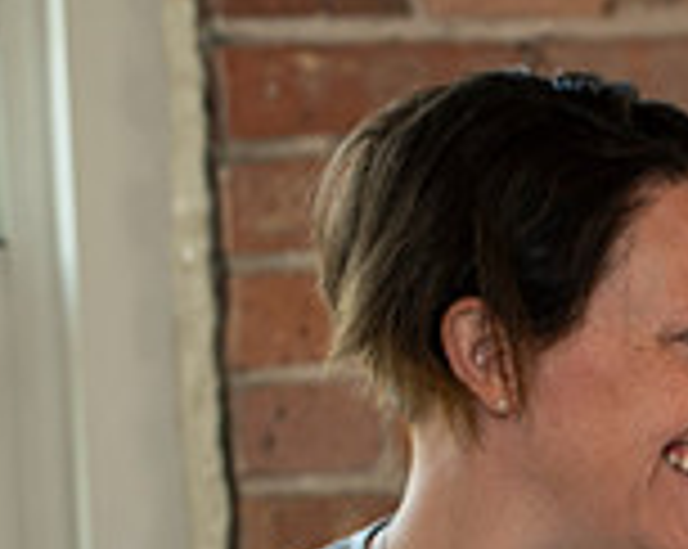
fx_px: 5938
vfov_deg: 5.2
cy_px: 826
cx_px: 1106
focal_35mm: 292
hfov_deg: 6.5
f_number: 4
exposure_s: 1/125
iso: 200
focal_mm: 82
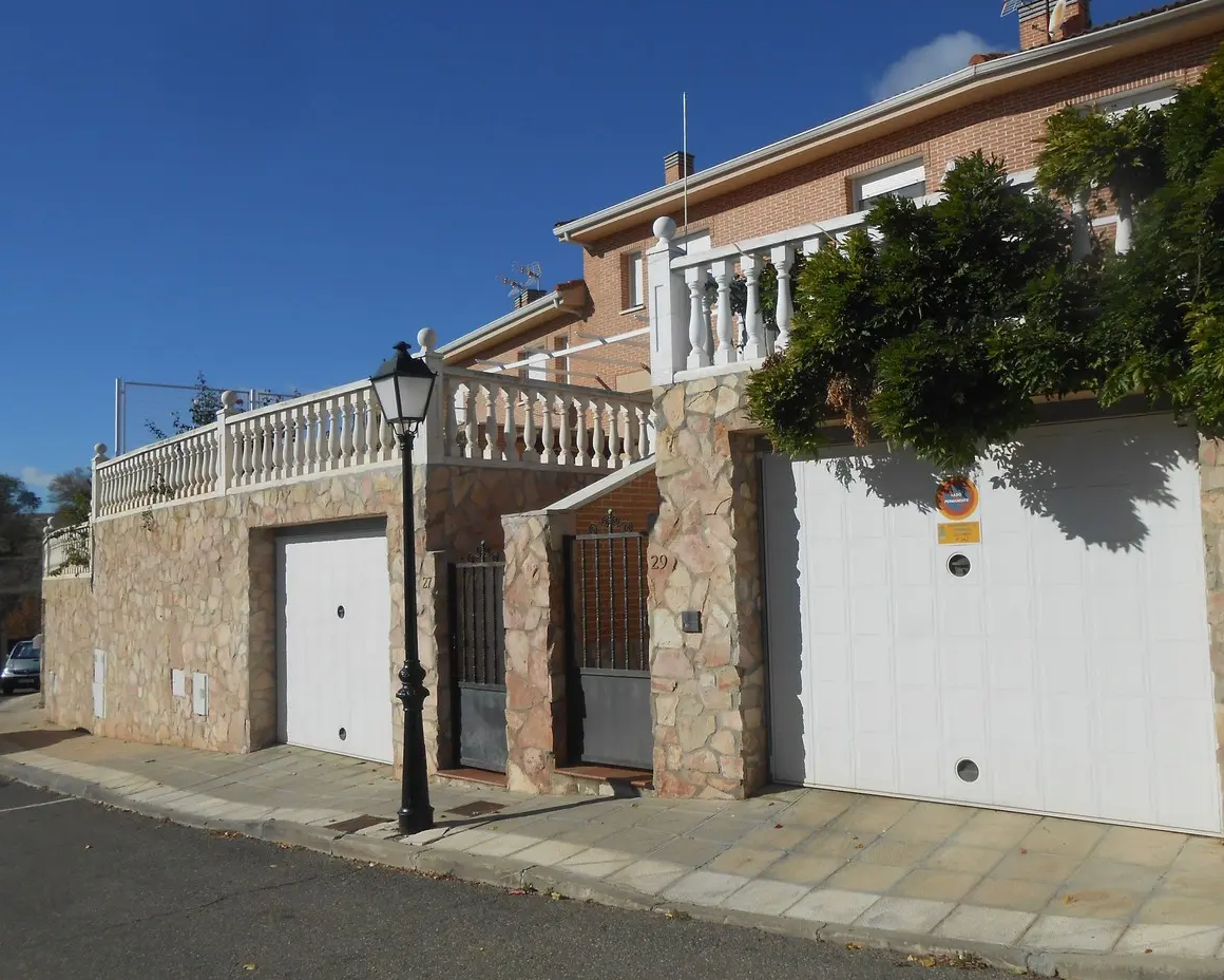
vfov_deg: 51.5
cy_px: 497
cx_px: 654
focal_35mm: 28
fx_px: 1014
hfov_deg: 62.1
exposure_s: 1/250
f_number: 11.5
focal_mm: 4.6
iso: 100
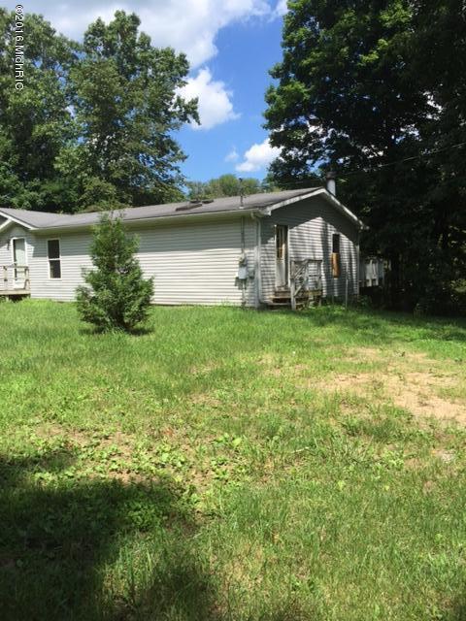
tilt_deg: -1.8
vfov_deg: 61.7
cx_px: 233
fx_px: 521
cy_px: 310
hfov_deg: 48.2
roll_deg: -0.1
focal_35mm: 29
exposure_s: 1/1647
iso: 32
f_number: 2.2
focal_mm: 4.15
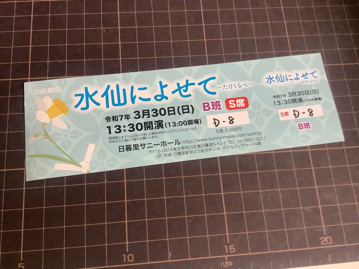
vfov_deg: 45.4
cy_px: 134
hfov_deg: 58.4
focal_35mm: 31
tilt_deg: -74.6
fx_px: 321
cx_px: 180
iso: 320
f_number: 2.4
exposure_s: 1/60
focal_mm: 3.3
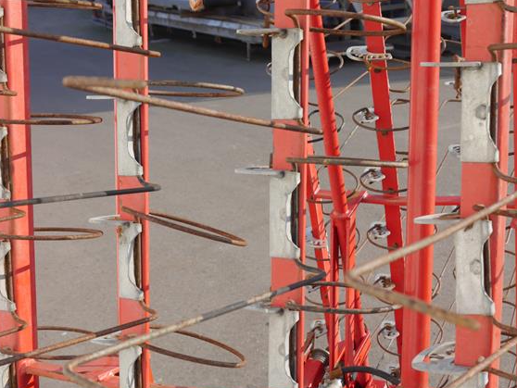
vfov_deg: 26.6
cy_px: 206
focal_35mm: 55
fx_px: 822
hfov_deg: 34.9
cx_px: 285
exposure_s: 1/250
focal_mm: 24
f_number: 6.3
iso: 160
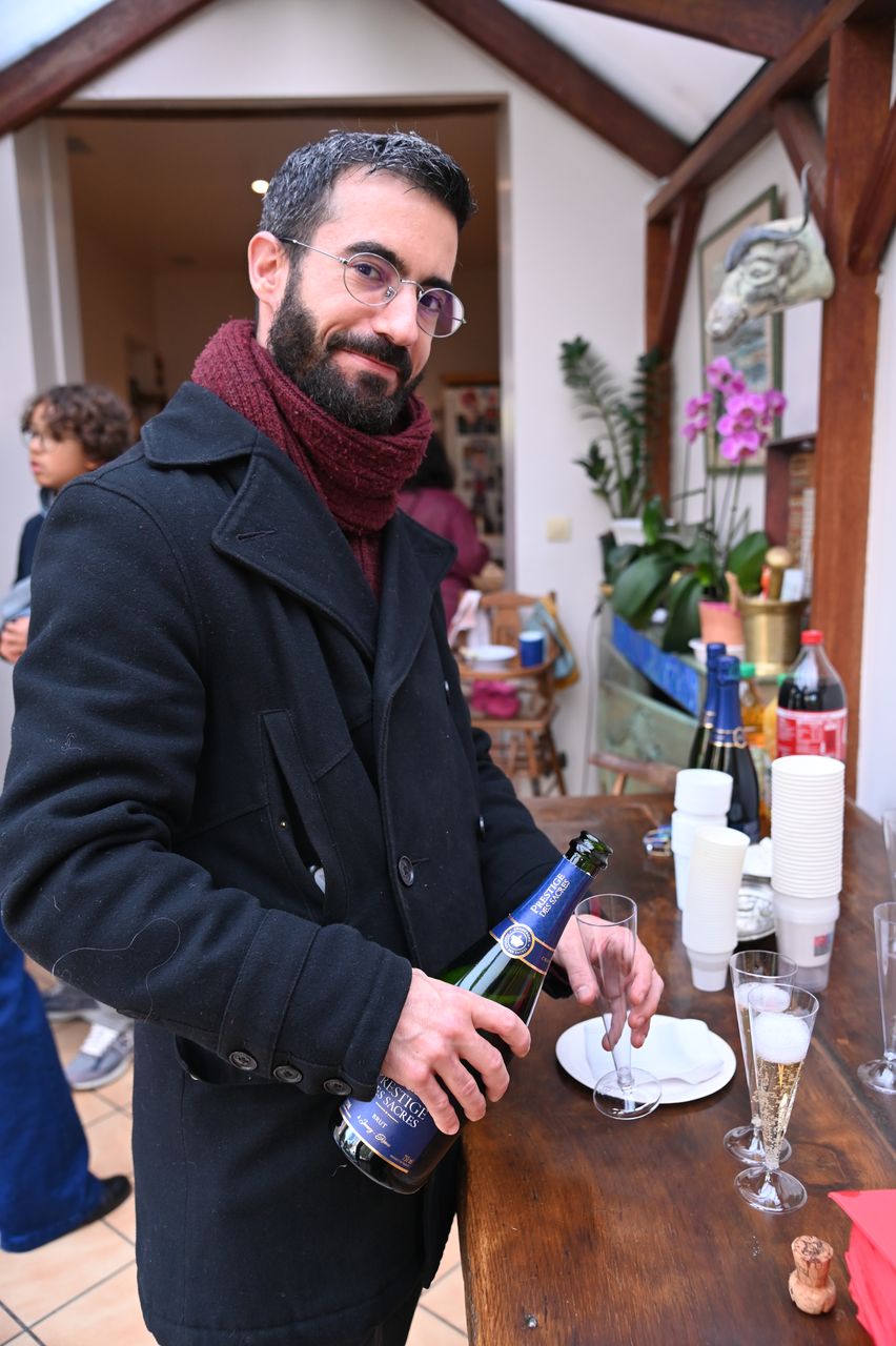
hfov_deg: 42.3
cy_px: 673
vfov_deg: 60.3
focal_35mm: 31
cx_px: 448
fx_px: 1158
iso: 1100
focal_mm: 31
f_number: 4
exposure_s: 1/125
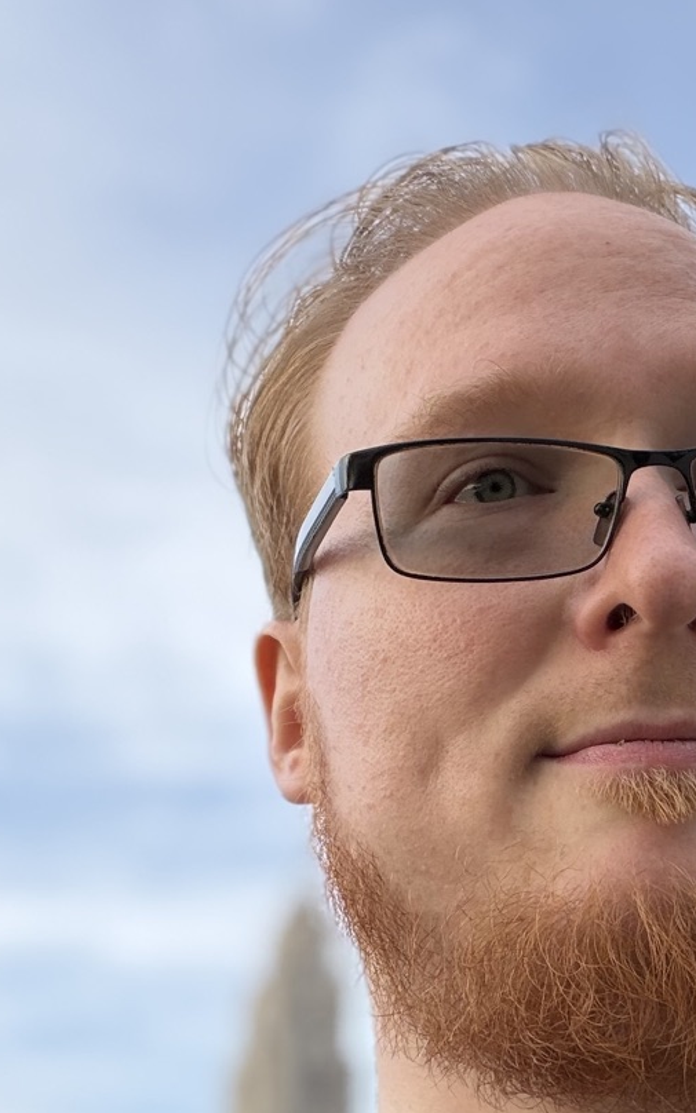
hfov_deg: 19.9
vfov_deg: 32.4
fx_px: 1912
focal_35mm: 63
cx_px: 721
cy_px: 658
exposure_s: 1/288
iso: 32
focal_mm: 2.71
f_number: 1.9
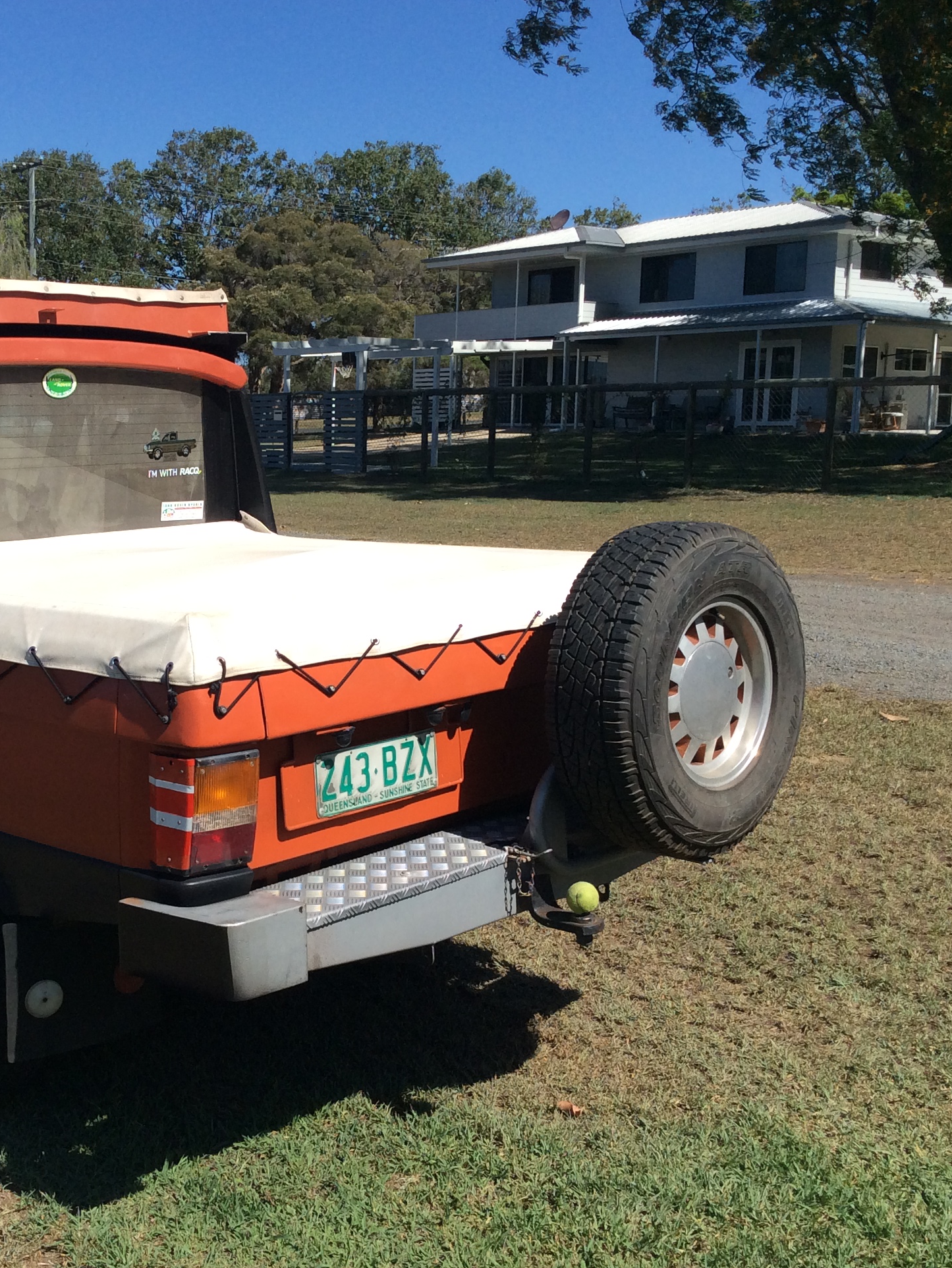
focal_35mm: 43
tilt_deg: -9.4
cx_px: 260
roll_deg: +1.5
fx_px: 1576
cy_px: 635
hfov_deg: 33.1
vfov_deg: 43.8
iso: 32
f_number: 2.4
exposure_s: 1/1684
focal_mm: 3.3
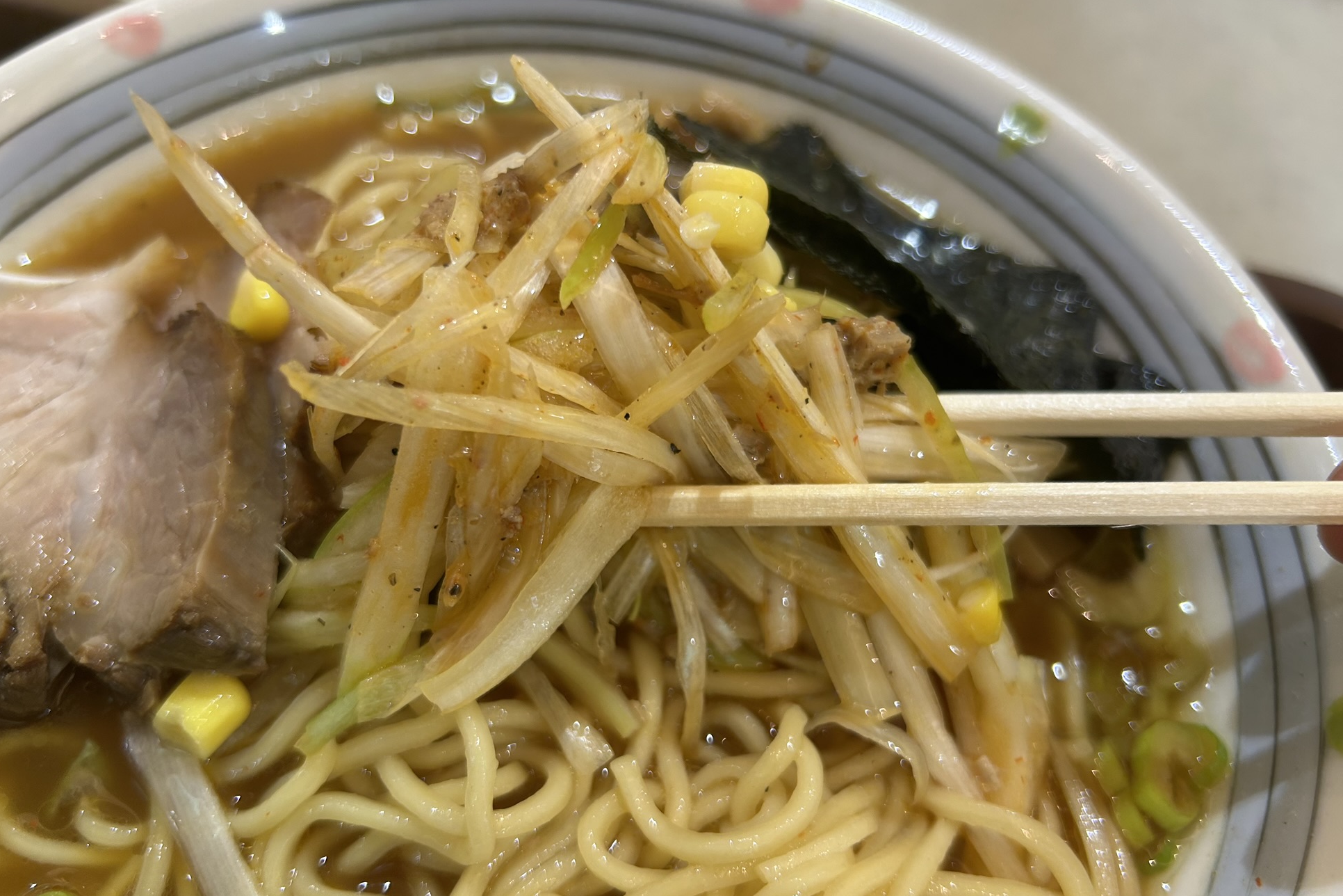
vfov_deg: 46.4
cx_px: 659
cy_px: 487
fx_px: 1044
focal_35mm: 28
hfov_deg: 65.5
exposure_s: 1/100
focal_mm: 5.7
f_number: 1.5
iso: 100
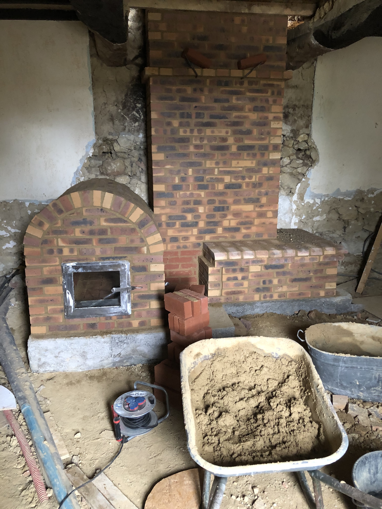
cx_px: 191
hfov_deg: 49.7
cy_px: 254
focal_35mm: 28
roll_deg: -0.6
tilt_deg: -12.1
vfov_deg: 63.4
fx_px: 412
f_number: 1.8
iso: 80
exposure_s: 1/6
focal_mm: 3.99
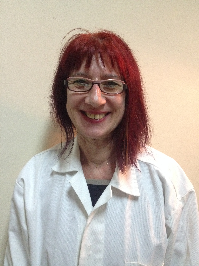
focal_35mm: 35
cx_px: 100
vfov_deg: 52.6
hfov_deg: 40.7
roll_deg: +0.8
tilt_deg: -6.5
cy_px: 133
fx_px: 268
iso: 320
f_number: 2.4
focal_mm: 4.28
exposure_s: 1/20
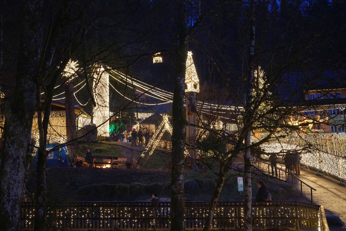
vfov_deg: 31.9
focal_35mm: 42
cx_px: 173
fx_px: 404
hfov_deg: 46.4
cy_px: 116
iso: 6400
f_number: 4
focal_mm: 42
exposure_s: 1/40
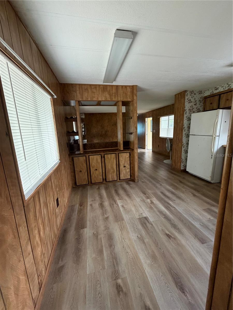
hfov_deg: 85.7
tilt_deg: -11.4
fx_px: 126
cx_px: 116
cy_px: 155
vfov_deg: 102.1
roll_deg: +2.2
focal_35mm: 14
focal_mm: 2.22
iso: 400
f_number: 2.2
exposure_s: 1/60
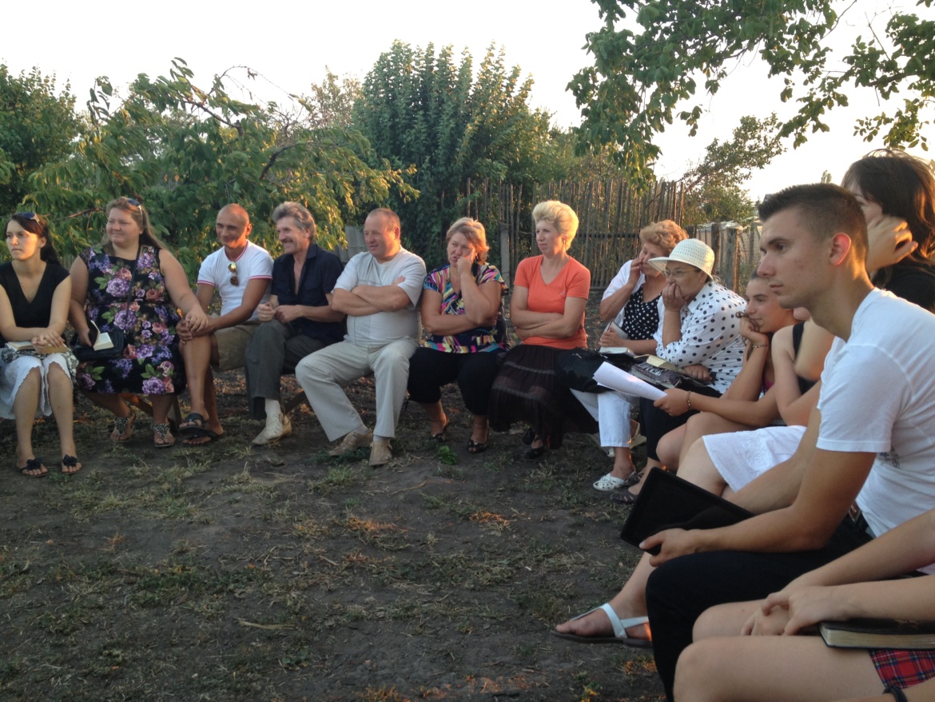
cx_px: 468
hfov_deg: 52.6
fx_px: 946
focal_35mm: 35
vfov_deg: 40.7
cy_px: 351
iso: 64
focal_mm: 4.28
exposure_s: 1/60
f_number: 2.4
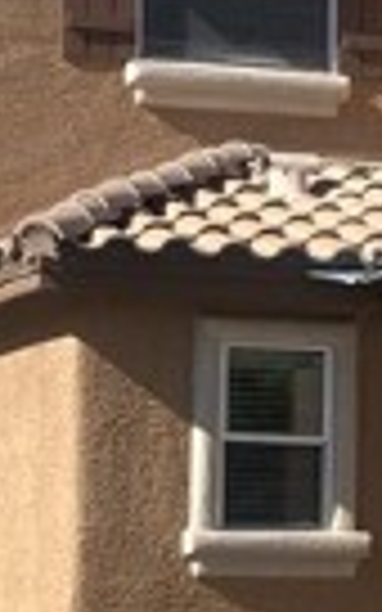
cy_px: 729
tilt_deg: -2.2
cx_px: -22
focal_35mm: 156
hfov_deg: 8.4
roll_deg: -2.2
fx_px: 2599
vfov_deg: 13.1
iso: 32
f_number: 1.8
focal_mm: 4.25
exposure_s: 1/2688
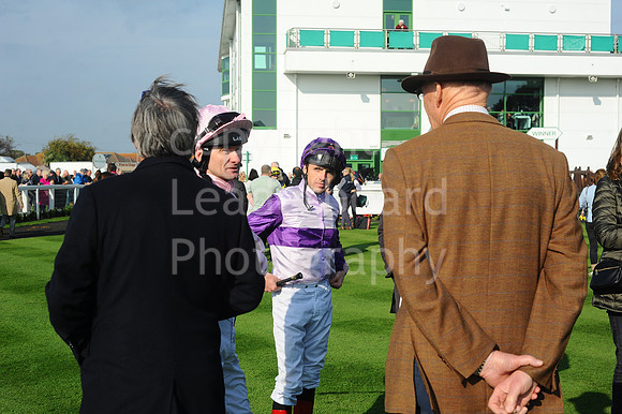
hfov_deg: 39.6
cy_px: 207
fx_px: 863
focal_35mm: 50
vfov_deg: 27.0
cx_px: 311
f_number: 6.3
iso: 400
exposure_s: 1/1600
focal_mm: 50
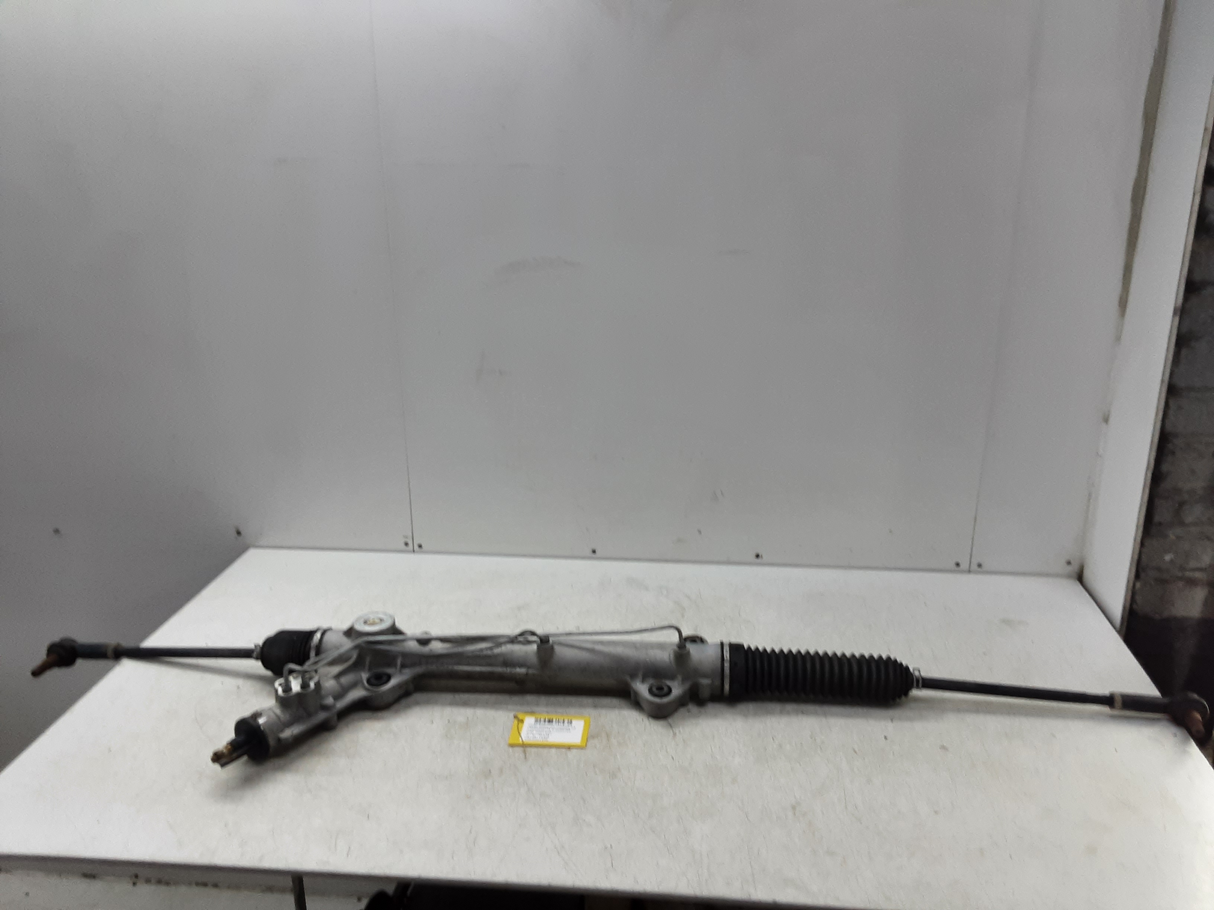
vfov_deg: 51.4
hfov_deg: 65.3
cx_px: 607
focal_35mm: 27
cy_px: 455
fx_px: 947
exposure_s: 1/50
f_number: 1.9
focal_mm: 2.91
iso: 64
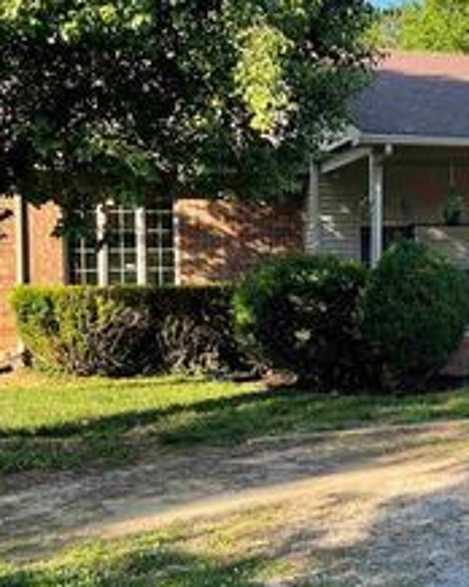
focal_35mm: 56
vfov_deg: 33.6
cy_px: 268
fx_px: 973
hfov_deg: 25.7
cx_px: 474
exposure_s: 1/801
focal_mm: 5.1
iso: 32
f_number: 1.6
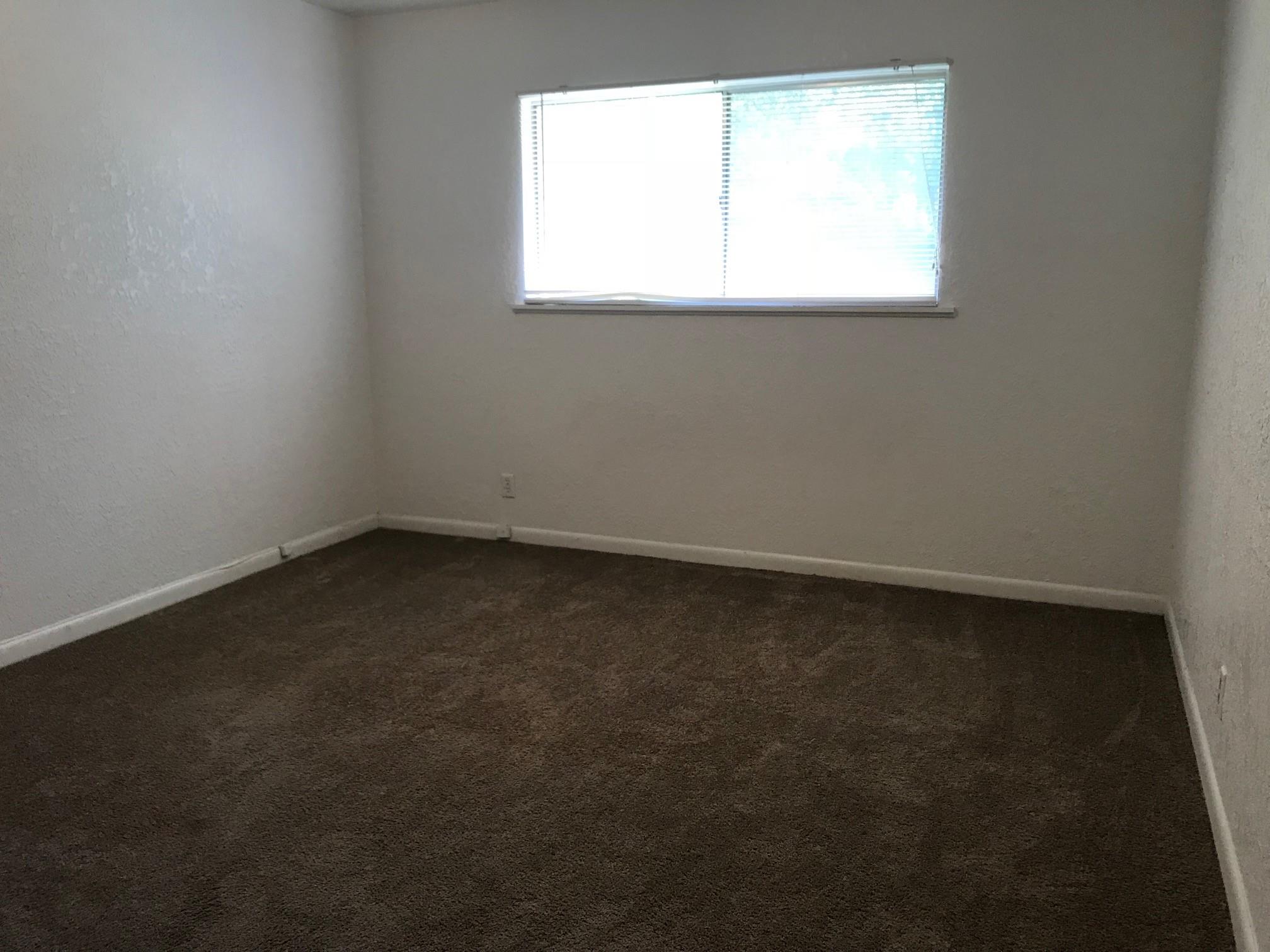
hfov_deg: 63.4
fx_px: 1027
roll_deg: -0.6
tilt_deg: -10.7
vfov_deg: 49.7
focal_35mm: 28
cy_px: 476
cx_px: 635
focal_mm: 3.99
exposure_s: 1/30
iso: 25
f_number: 1.8
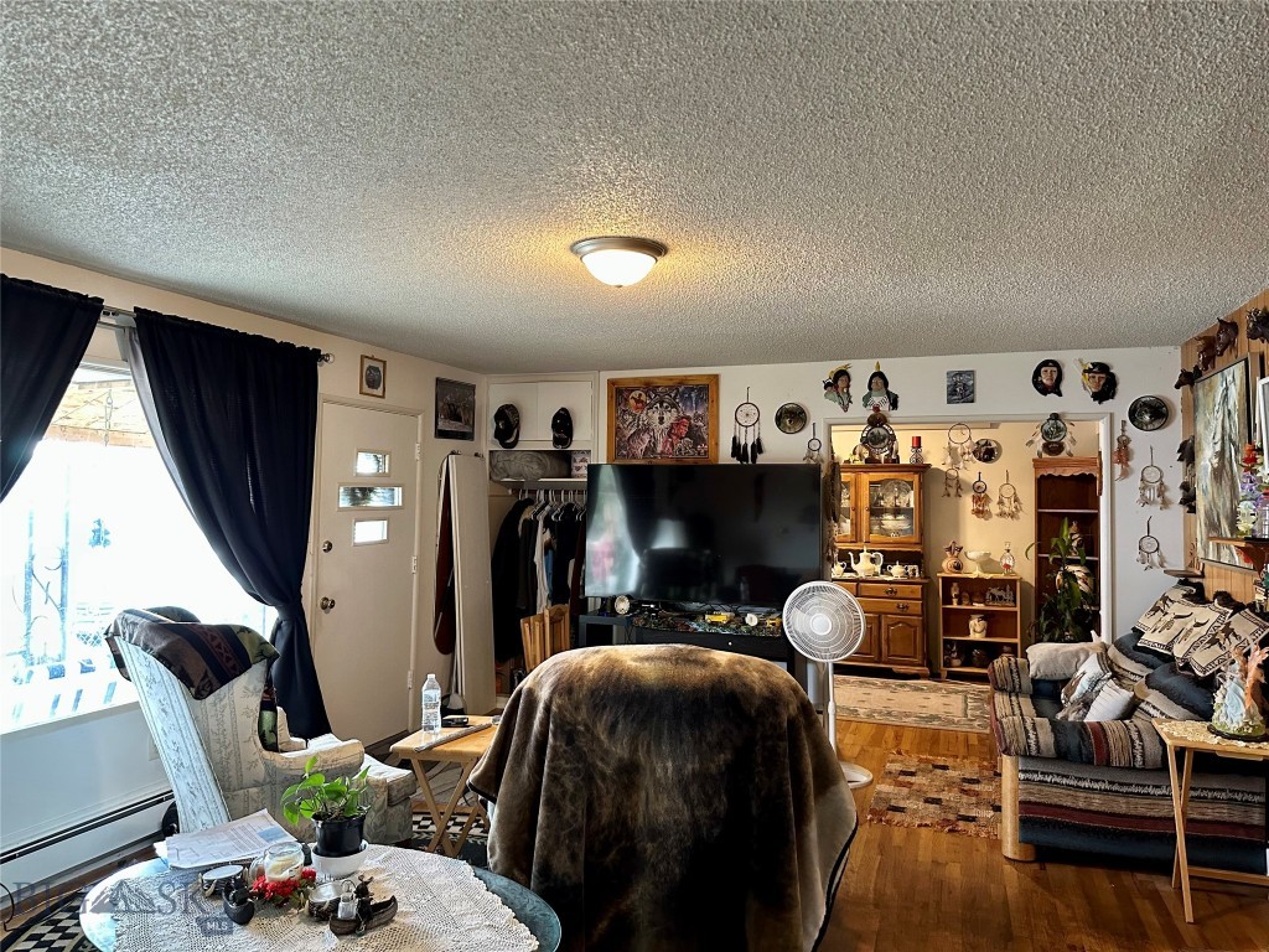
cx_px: 634
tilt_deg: +2.2
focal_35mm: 24
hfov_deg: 71.6
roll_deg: -1.3
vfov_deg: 56.8
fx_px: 880
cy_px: 476
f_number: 1.78
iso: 500
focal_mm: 6.86
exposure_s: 1/60
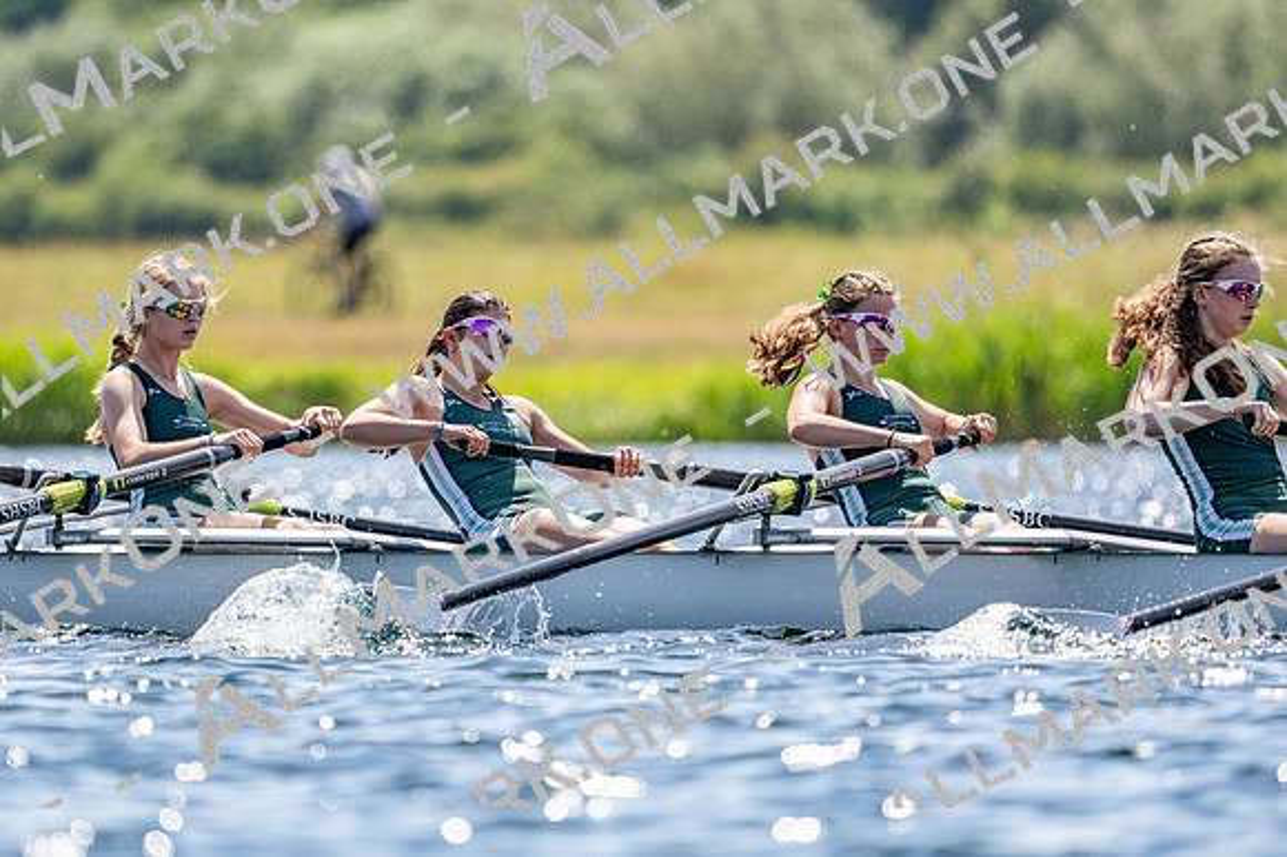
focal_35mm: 600
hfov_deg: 3.4
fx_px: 21437
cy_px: 428
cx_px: 644
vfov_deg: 2.3
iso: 220
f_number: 4.5
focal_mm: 400
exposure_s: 1/2500
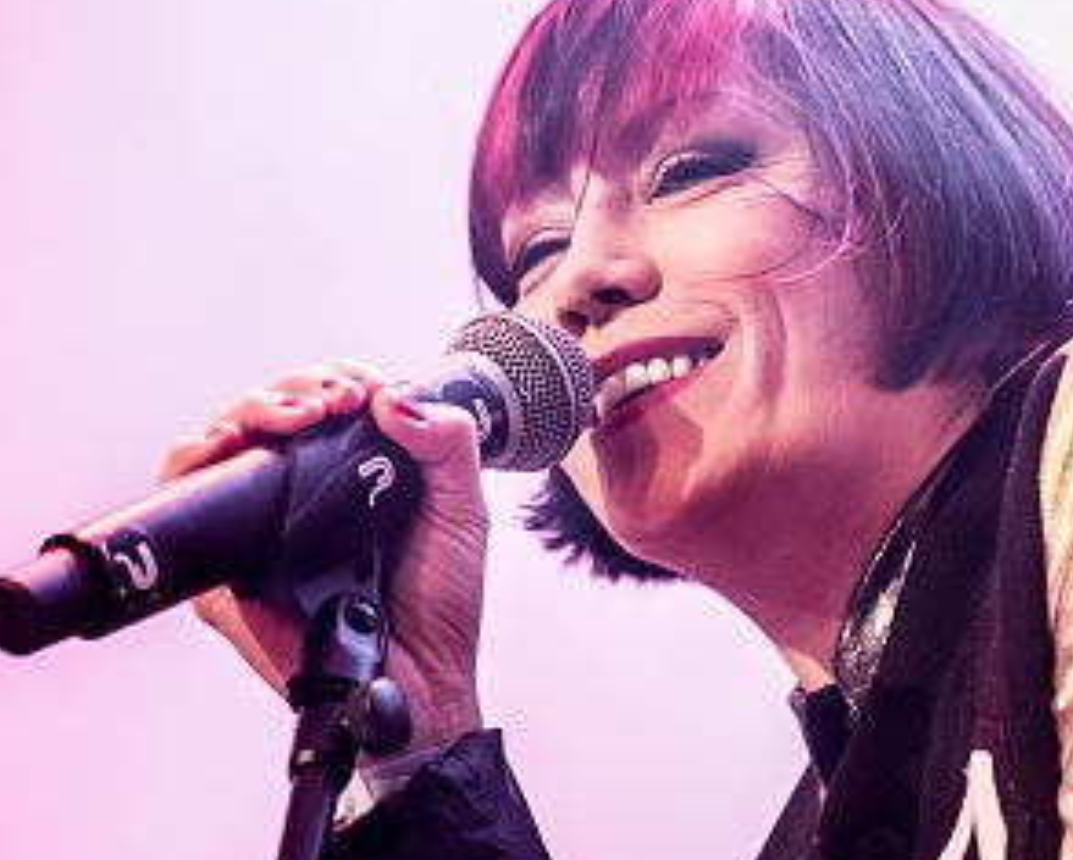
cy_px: 650
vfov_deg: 3.7
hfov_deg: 4.6
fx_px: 13192
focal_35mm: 415
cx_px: 1113
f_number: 2.8
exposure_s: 1/80
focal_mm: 180
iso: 2500
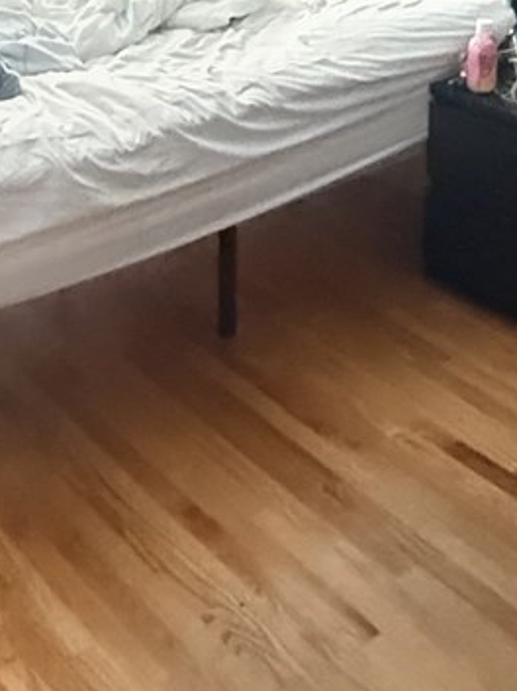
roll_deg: +1.3
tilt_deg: -9.4
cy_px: -112
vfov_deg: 28.2
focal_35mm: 61
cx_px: 114
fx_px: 1217
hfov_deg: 23.7
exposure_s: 1/30
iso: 1600
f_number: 2.2
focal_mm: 2.22
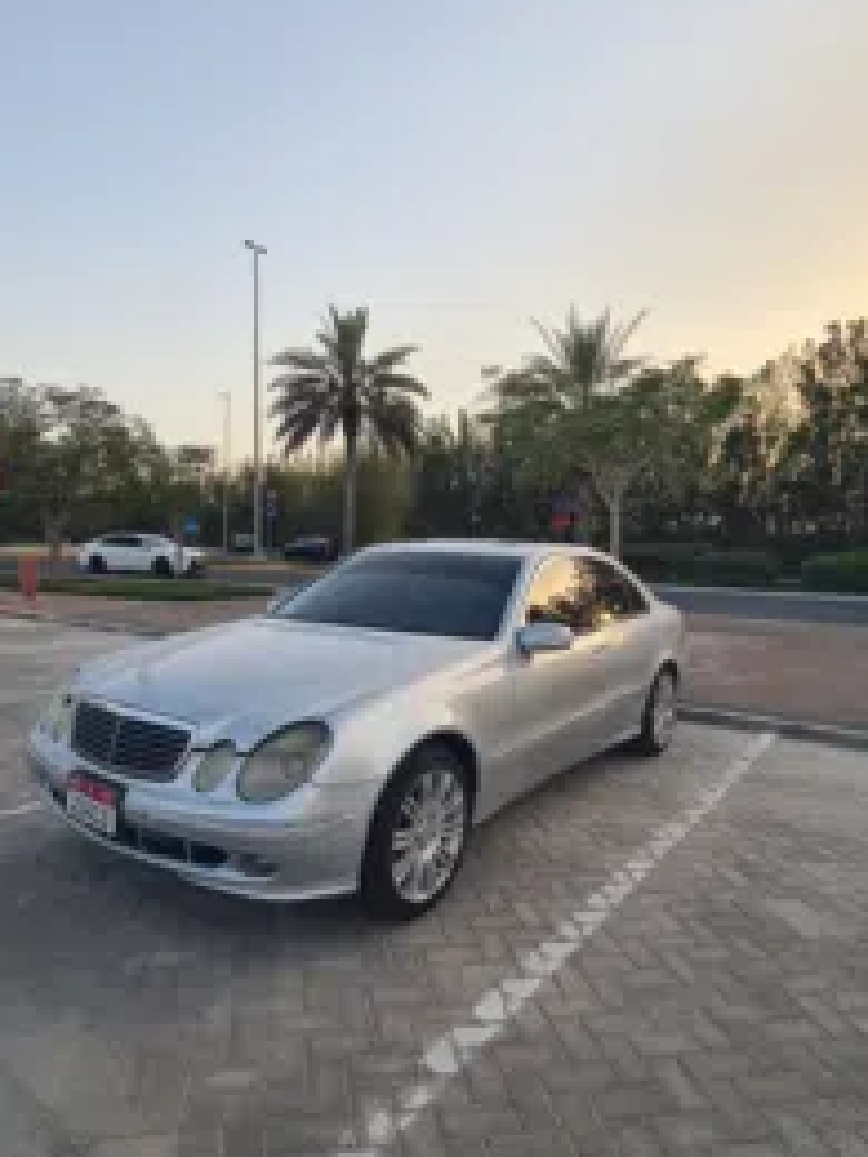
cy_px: 614
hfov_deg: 65.9
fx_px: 669
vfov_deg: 81.7
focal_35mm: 20
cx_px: 401
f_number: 2.2
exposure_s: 1/483
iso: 64
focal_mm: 2.22
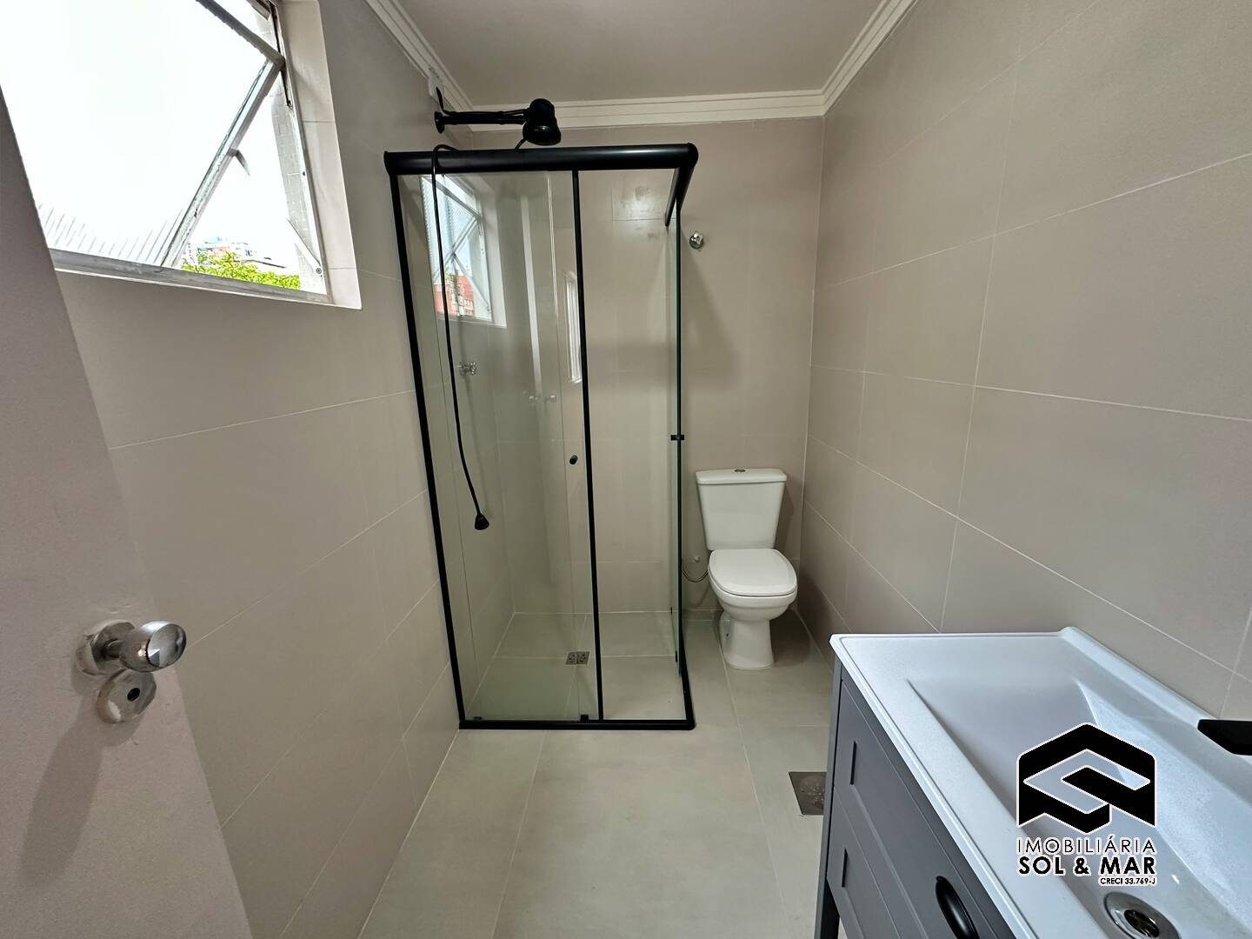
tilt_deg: -14.0
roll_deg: +1.8
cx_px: 626
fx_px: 506
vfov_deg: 85.7
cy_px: 470
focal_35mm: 14
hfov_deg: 102.1
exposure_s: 1/120
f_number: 2.2
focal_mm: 2.22
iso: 320
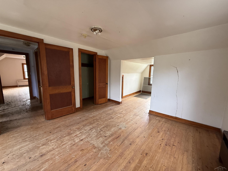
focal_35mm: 14
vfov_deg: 85.7
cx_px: 114
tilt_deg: -7.5
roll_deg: -1.5
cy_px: 86
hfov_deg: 102.1
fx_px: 92
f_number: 2.2
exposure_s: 1/99
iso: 250
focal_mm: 2.22
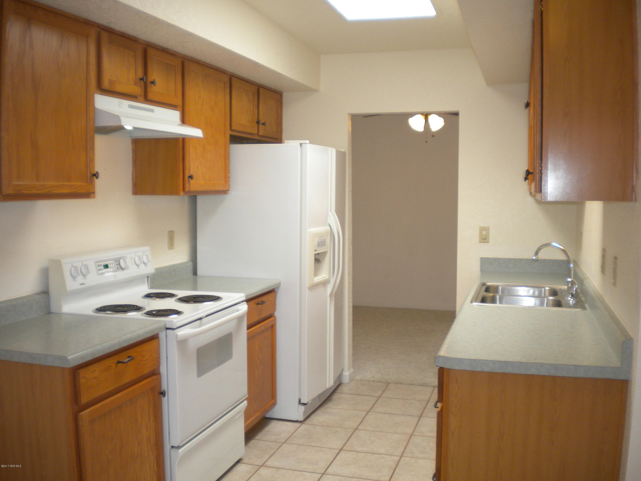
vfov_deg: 40.7
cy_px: 240
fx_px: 648
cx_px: 320
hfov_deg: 52.6
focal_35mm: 35
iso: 100
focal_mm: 6.3
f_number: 3.1
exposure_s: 1/56
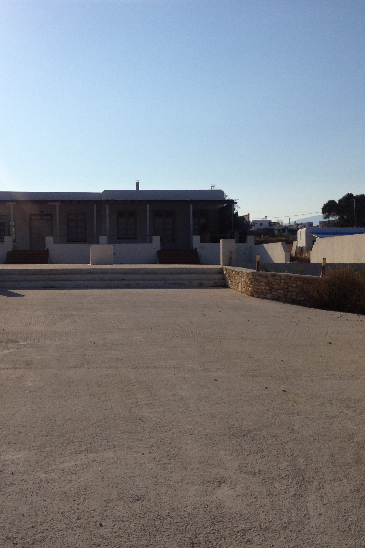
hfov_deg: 27.4
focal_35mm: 49
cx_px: 138
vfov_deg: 40.3
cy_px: 275
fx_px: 745
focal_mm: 4.28
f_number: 2.4
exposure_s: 1/4255
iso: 50
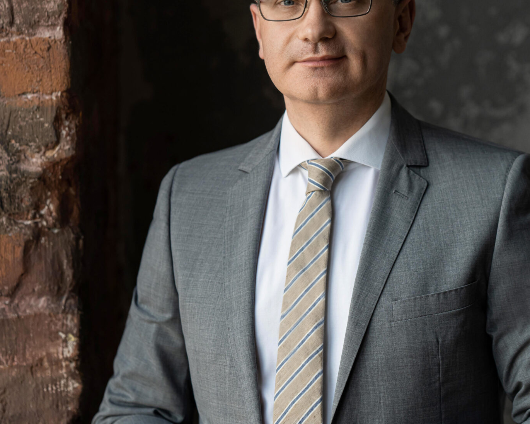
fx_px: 2337
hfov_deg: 12.9
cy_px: 172
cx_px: 320
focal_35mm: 149
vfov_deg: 10.4
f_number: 2.2
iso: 500
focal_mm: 85
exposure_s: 1/1000
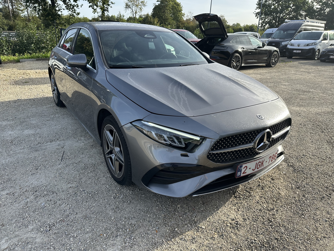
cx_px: 167
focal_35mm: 24
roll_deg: -1.6
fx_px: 232
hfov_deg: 71.6
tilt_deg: -19.5
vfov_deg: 56.8
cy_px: 126
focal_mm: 6.86
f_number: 1.78
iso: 80
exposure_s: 1/1453
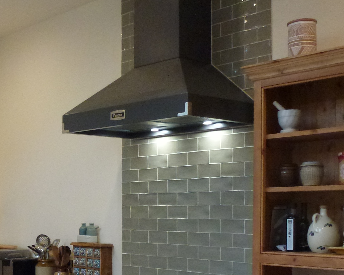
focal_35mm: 59
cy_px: 235
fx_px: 601
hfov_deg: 30.7
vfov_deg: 25.2
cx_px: 44
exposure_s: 1/40
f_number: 3.3
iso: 400
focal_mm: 4.3
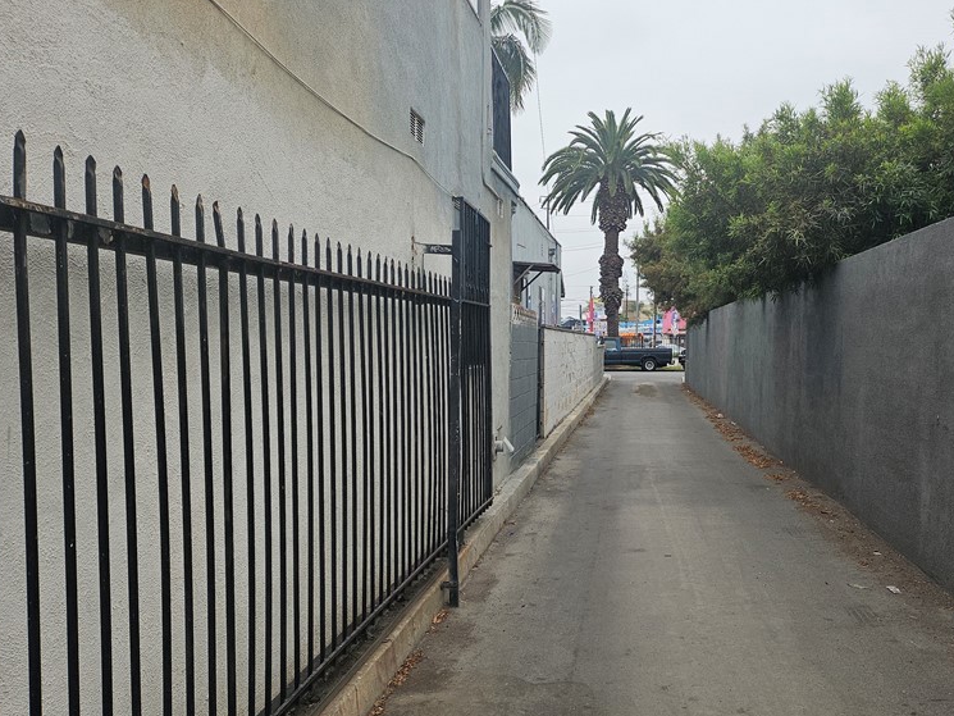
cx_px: 558
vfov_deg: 42.8
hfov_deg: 55.1
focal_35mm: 33
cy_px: 418
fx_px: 910
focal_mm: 5
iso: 50
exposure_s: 1/1978
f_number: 1.8
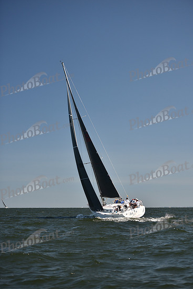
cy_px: 152
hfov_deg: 18.4
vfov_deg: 27.3
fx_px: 595
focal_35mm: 74
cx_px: 102
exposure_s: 1/1600
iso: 250
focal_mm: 70
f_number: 2.8
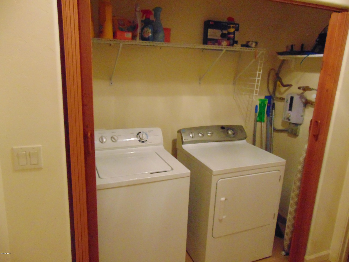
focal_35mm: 25
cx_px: 174
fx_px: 252
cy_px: 131
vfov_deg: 54.9
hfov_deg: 69.4
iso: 800
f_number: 3
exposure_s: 1/30
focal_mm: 4.5
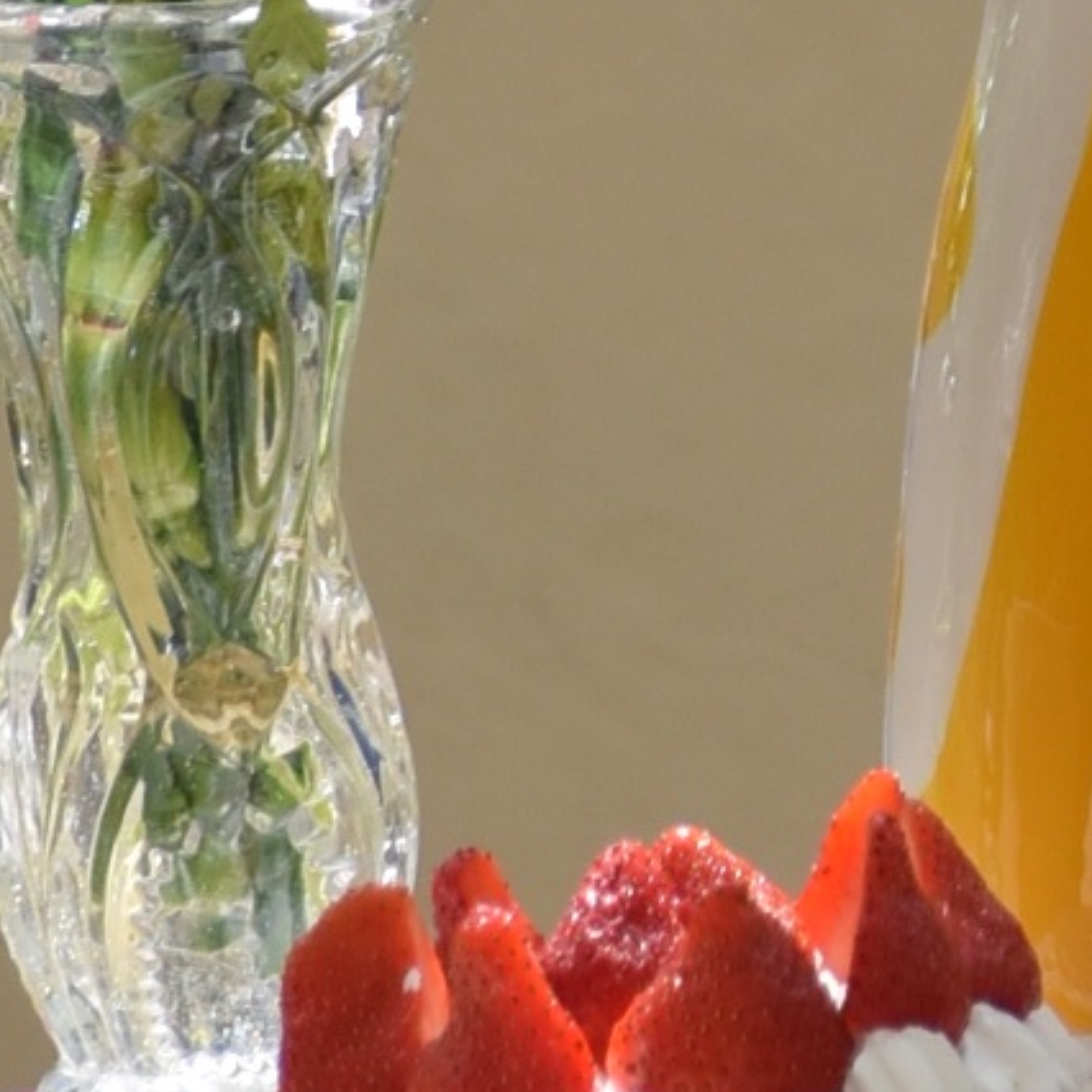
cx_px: 1505
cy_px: -210
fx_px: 59174
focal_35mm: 1658
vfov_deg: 1.1
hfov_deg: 1.1
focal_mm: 185
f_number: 6.3
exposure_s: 1/500
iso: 220
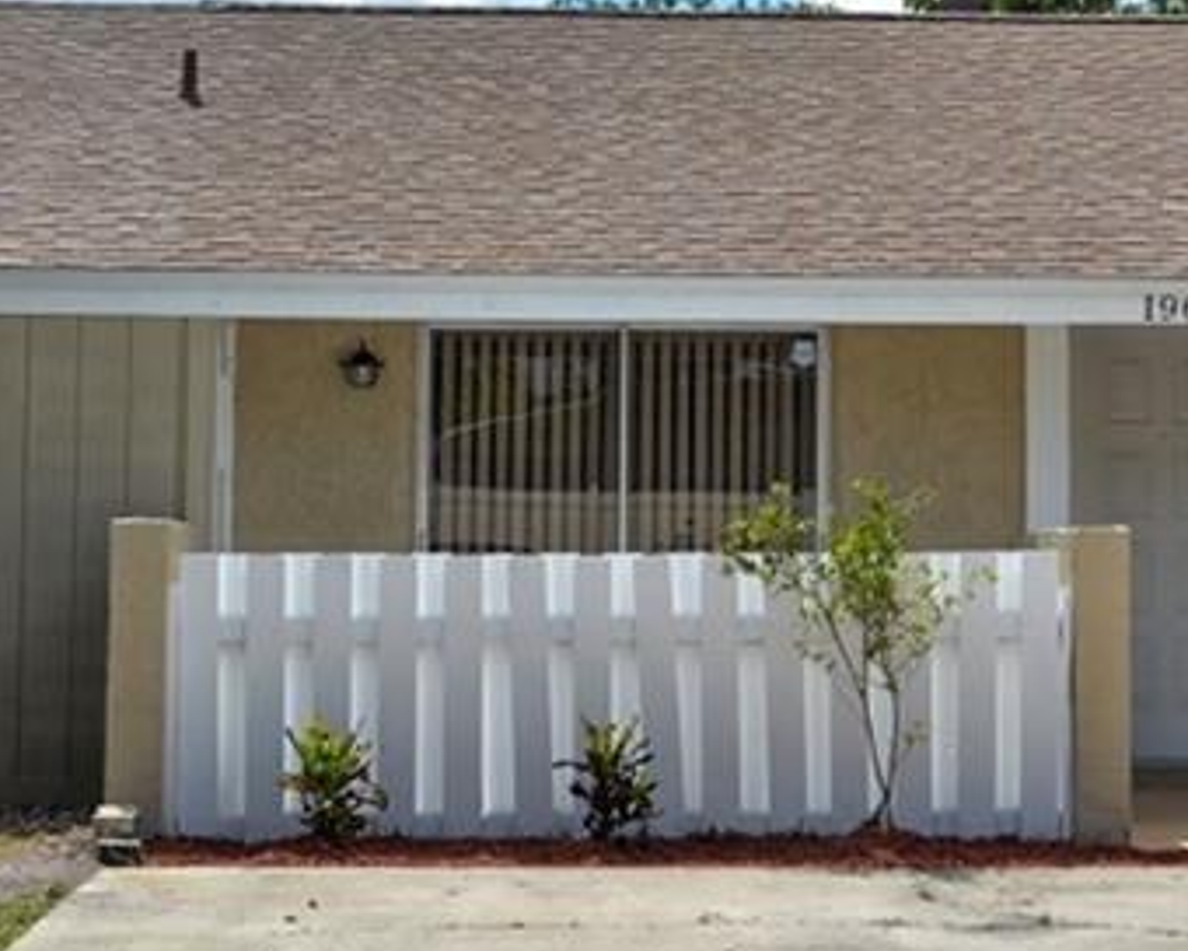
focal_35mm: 113
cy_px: 152
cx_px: 776
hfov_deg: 17.0
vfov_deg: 13.6
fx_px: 3973
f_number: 9
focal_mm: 40
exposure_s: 1/320
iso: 100
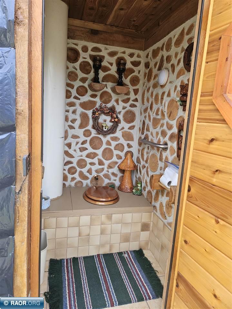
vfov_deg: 73.9
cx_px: 116
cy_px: 154
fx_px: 205
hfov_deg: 58.9
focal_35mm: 23
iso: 80
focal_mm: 5.4
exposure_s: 1/359
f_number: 1.8
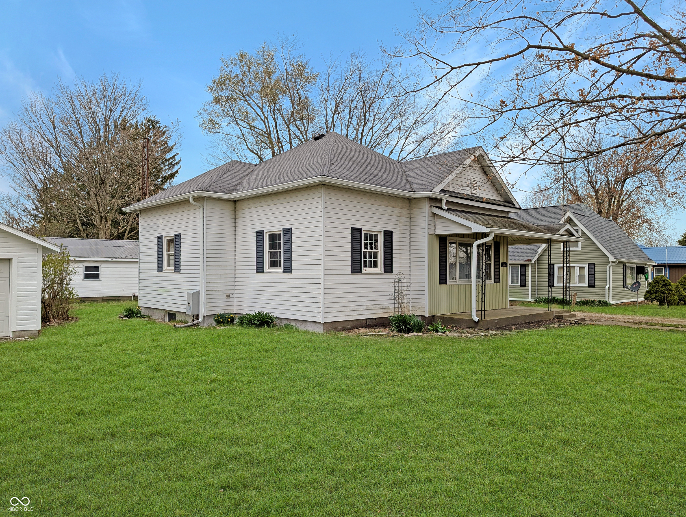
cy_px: 258
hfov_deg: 71.5
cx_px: 343
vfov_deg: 56.9
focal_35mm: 24
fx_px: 476
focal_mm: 6.9
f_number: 1.68
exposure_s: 1/113
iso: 20
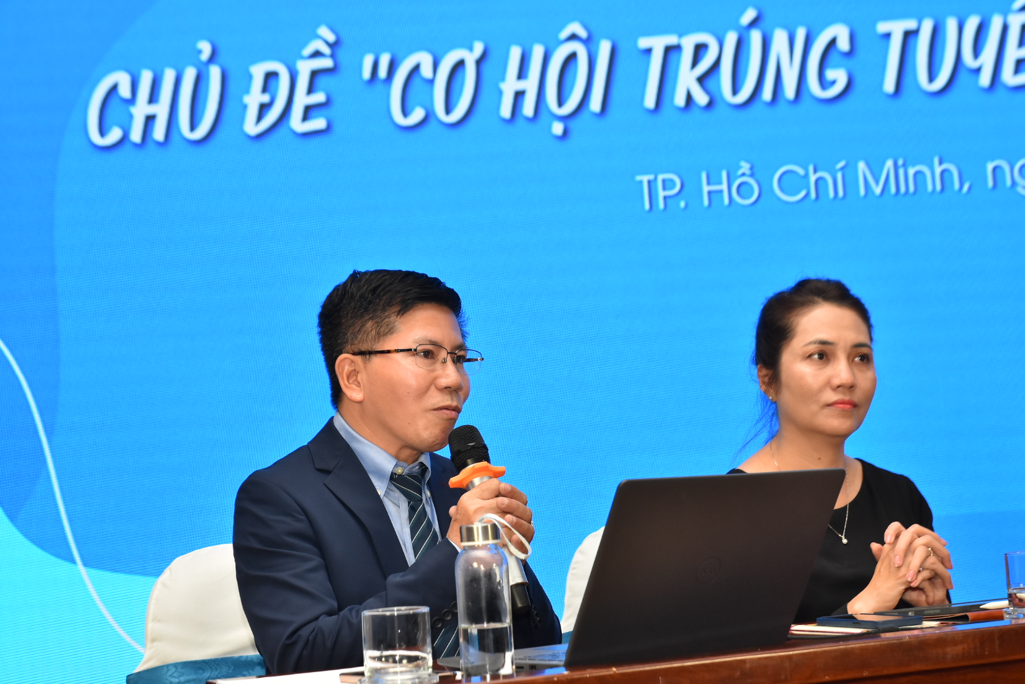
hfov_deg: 27.0
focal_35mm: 75
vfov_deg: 18.2
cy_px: 342
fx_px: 2135
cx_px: 512
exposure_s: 1/160
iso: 800
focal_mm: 50
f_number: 5
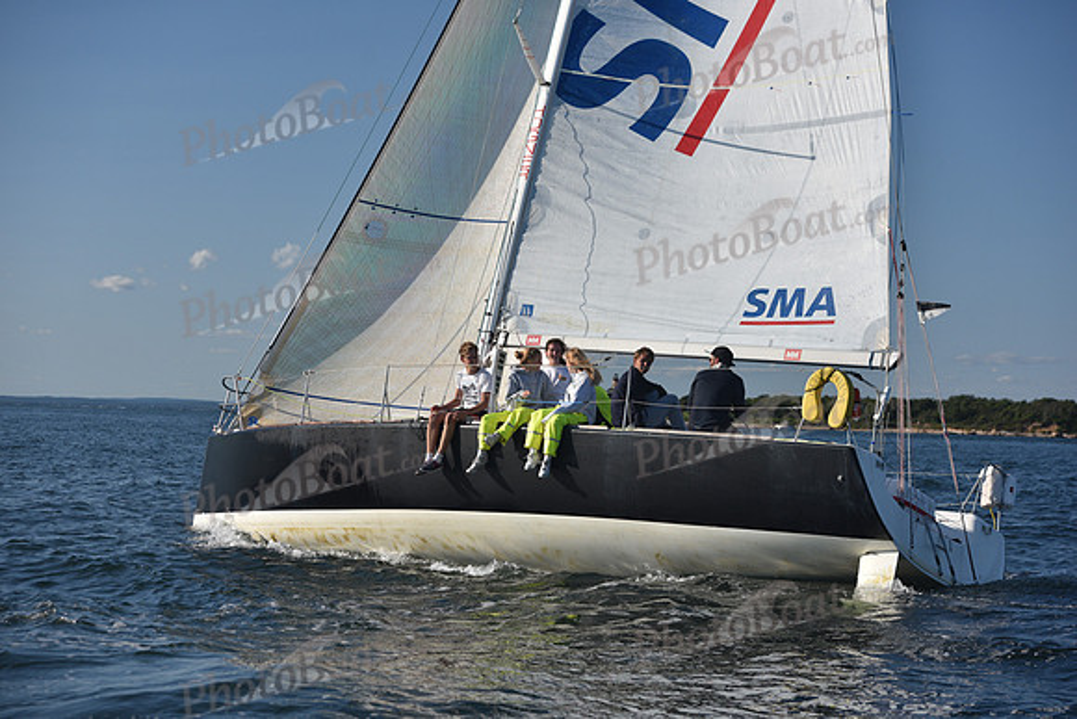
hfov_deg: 28.8
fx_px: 2095
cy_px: 360
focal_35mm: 70
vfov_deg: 19.5
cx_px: 538
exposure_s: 1/1600
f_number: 5
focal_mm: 70
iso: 250
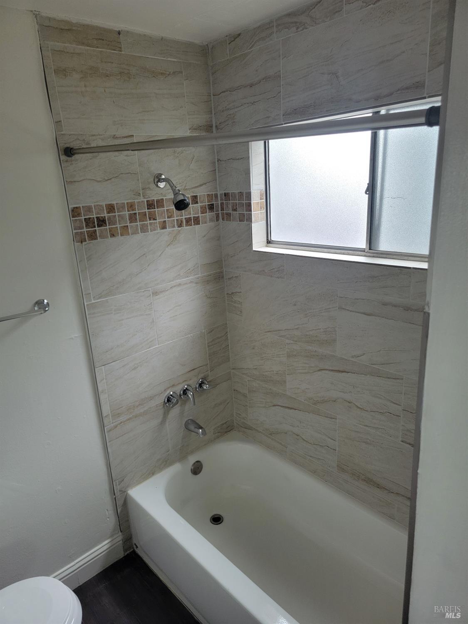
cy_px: 312
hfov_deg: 56.8
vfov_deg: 71.6
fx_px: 433
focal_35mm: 24
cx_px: 234
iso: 200
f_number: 1.8
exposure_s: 1/120
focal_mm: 6.7
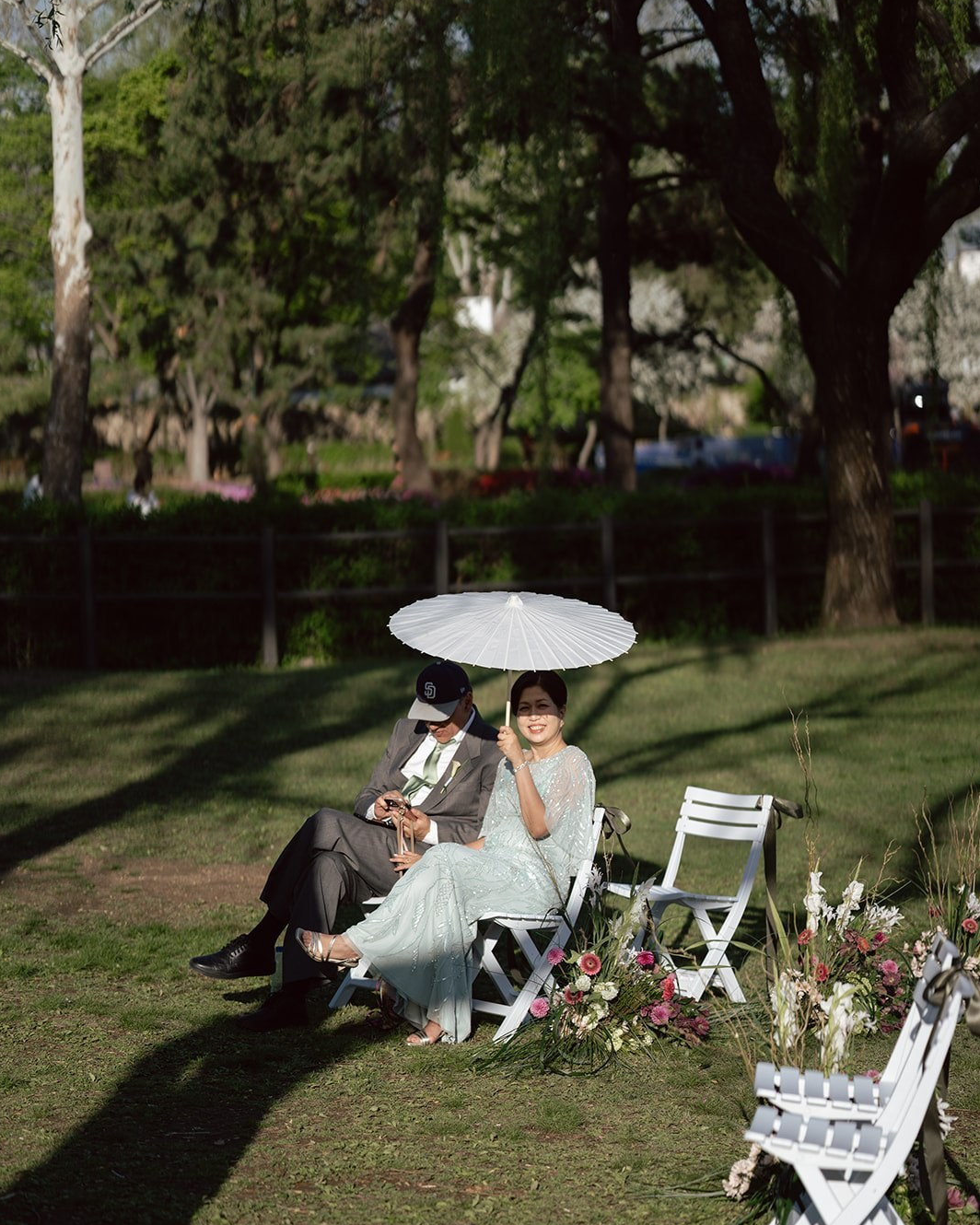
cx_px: 490
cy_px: 711
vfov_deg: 19.9
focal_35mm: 96
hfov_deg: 16.0
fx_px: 3481
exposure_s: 1/8000
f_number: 1.4
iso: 160
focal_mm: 85
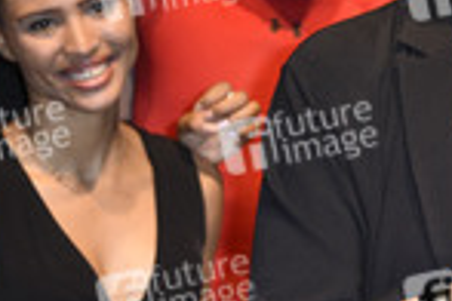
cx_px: 523
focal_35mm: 251
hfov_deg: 8.1
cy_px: 61
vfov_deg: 5.5
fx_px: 3151
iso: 3200
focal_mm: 82
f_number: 5
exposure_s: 1/125
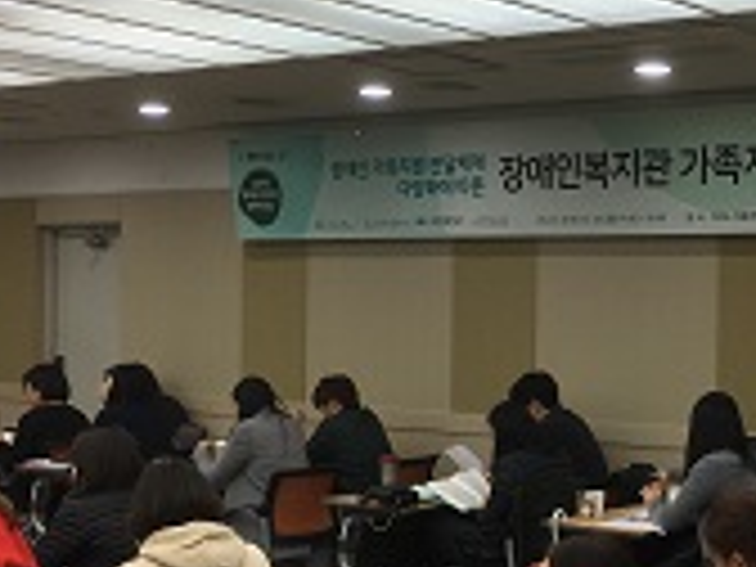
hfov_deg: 27.4
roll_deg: -0.2
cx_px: 634
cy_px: 320
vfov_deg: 21.3
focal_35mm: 69
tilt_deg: -1.0
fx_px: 1507
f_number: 2.2
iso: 25
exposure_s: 1/120
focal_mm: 4.15
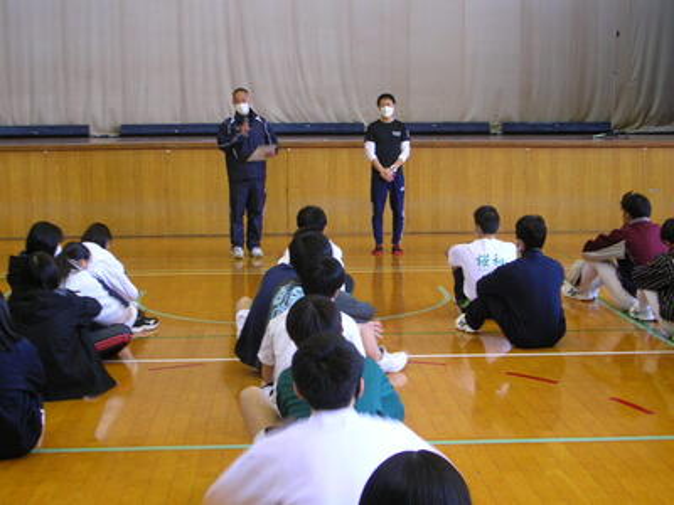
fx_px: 1129
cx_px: 337
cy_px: 252
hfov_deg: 33.2
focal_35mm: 58
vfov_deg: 25.2
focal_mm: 9.6
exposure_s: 1/5.9
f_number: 3.5
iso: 51
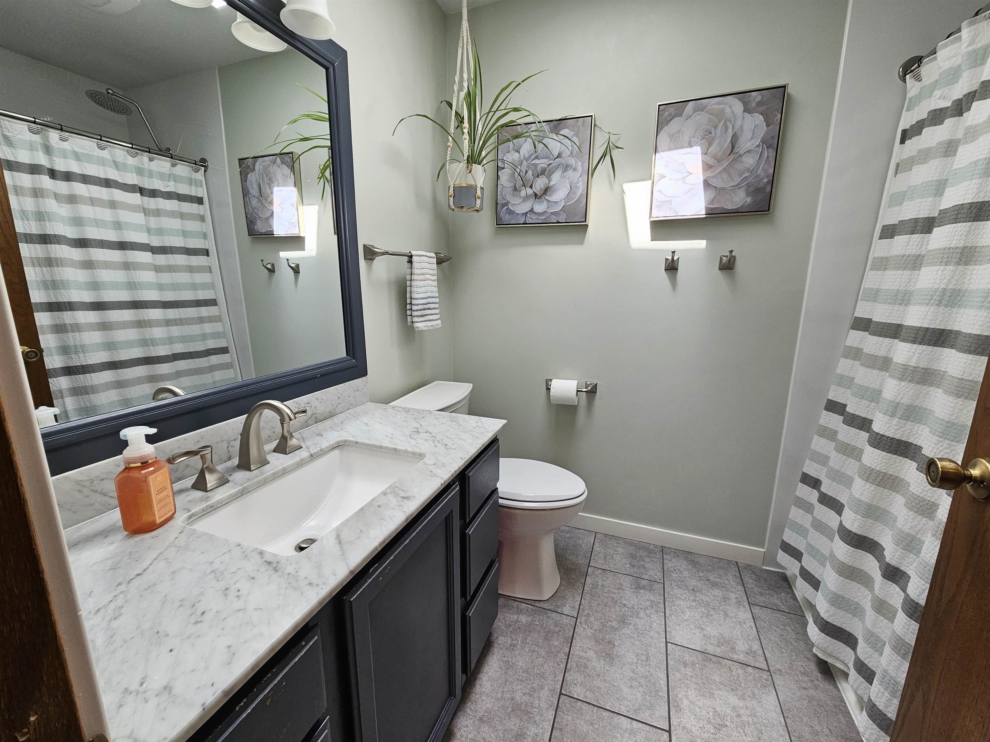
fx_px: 372
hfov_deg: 106.2
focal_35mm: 13
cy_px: 371
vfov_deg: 89.9
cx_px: 495
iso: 100
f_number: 2.2
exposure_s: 1/120
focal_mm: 2.2
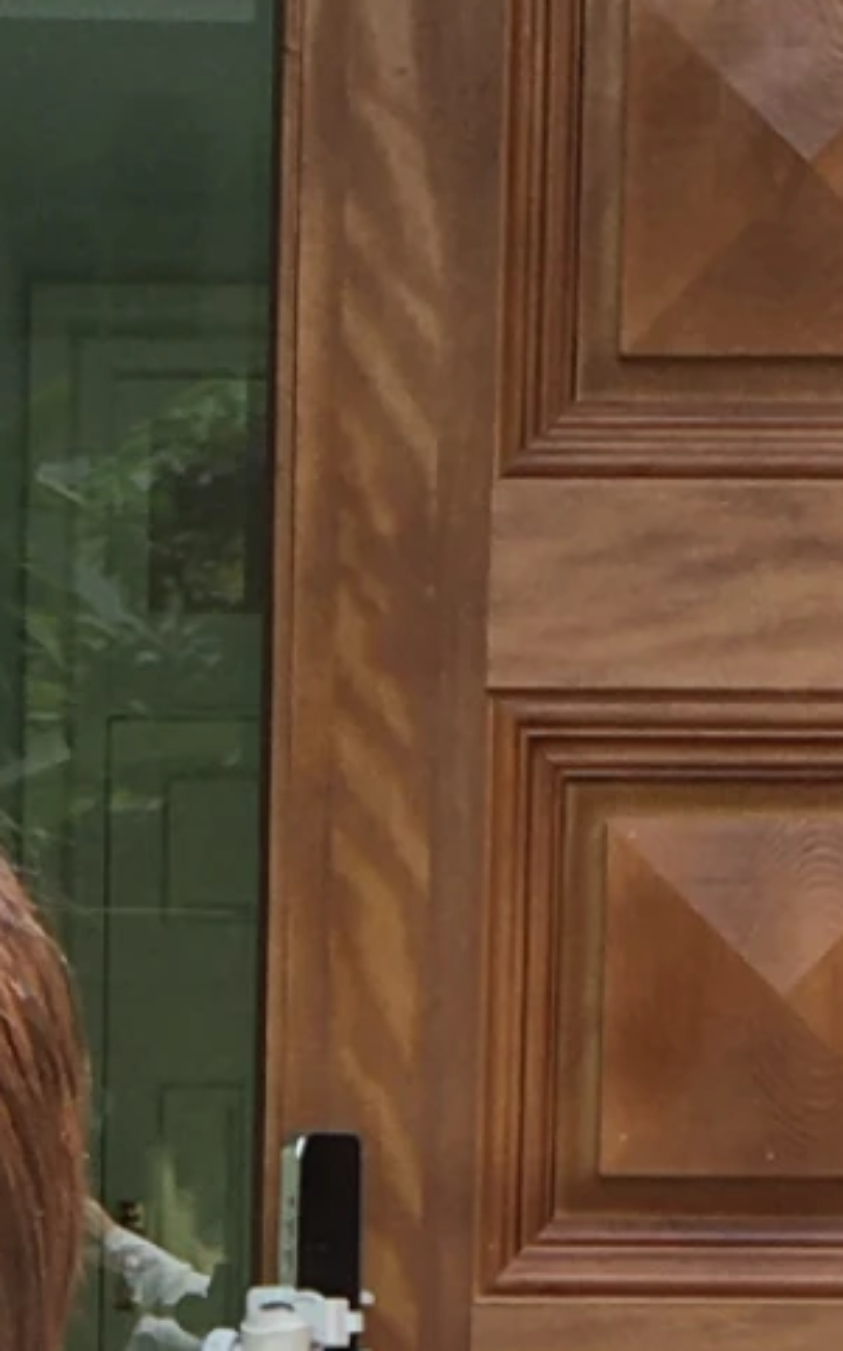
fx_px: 6657
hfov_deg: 7.2
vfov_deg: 11.0
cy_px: 2240
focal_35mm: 181
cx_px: -188
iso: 25
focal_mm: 4.15
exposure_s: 1/447
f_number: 2.2
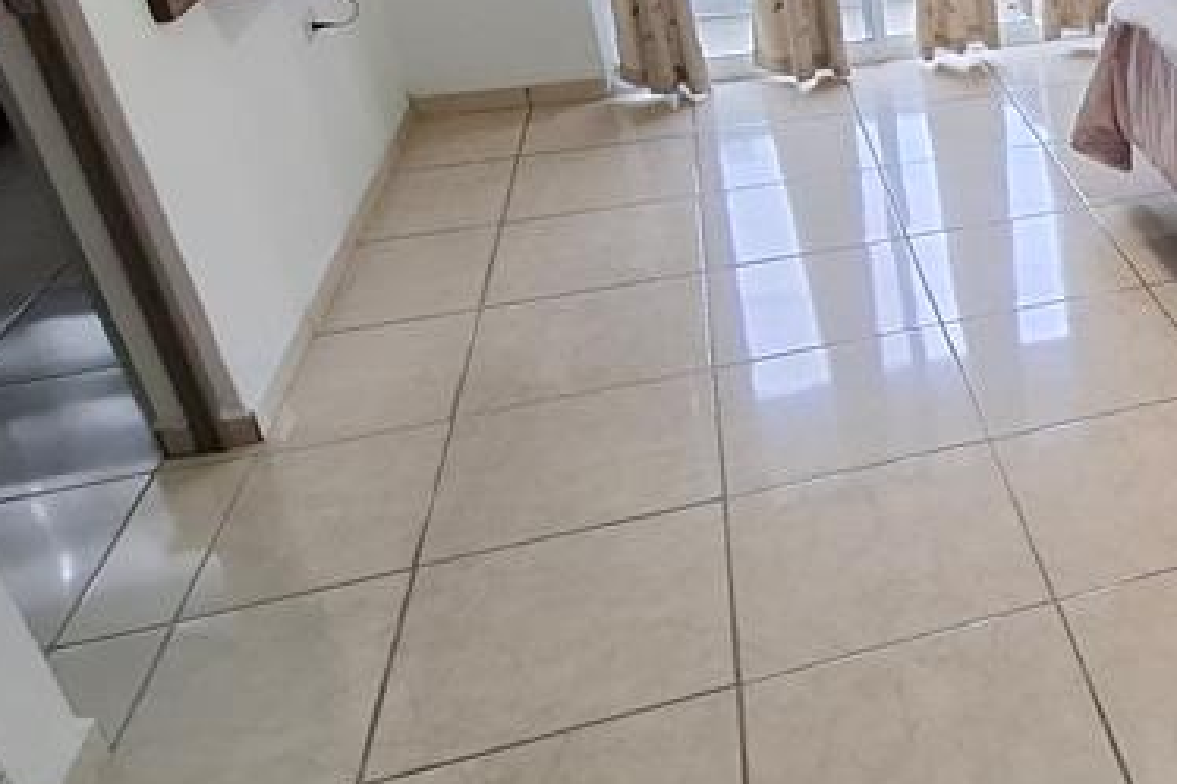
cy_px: 214
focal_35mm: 37
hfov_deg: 42.7
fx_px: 1209
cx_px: 1240
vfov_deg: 35.3
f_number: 2.2
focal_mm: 1.74
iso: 200
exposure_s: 1/30
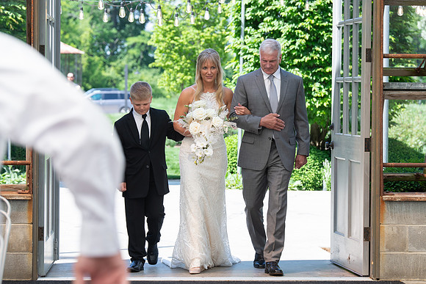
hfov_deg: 13.5
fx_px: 1801
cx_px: 207
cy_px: 146
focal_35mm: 152
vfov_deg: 9.0
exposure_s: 1/250
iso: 160
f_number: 5
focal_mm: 116
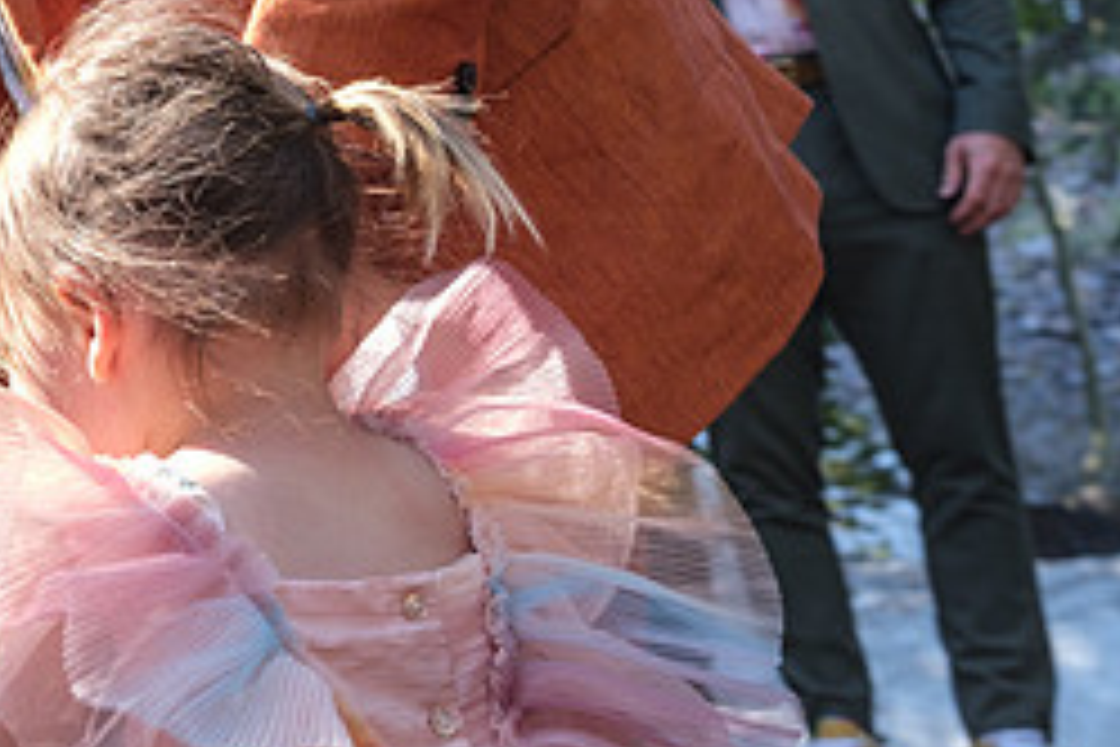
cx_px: -162
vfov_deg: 21.2
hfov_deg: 28.5
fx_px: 1960
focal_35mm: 63
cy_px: 97
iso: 250
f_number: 3.6
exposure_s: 1/160
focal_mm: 18
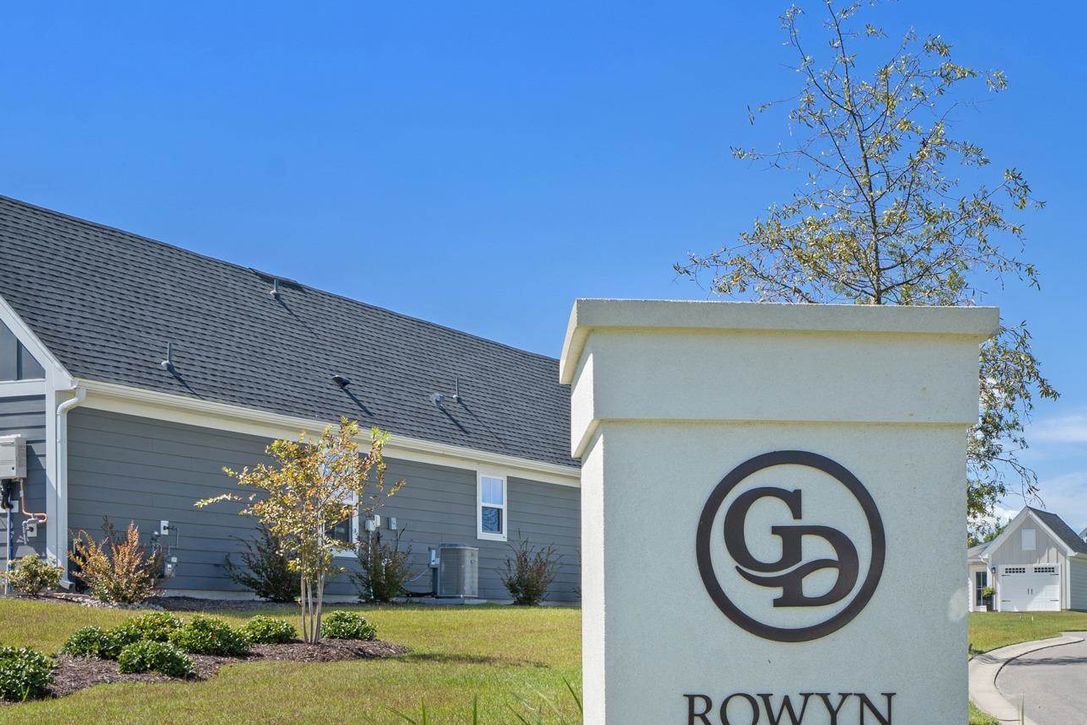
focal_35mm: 62
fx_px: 1872
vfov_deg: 21.6
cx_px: 778
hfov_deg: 31.9
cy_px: 587
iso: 250
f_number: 8
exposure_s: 1/250
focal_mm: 32
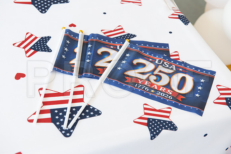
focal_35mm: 60
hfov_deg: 33.4
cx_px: 116
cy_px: 77
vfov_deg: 22.6
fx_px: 385
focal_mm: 60
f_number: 7.1
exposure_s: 1/100
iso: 500
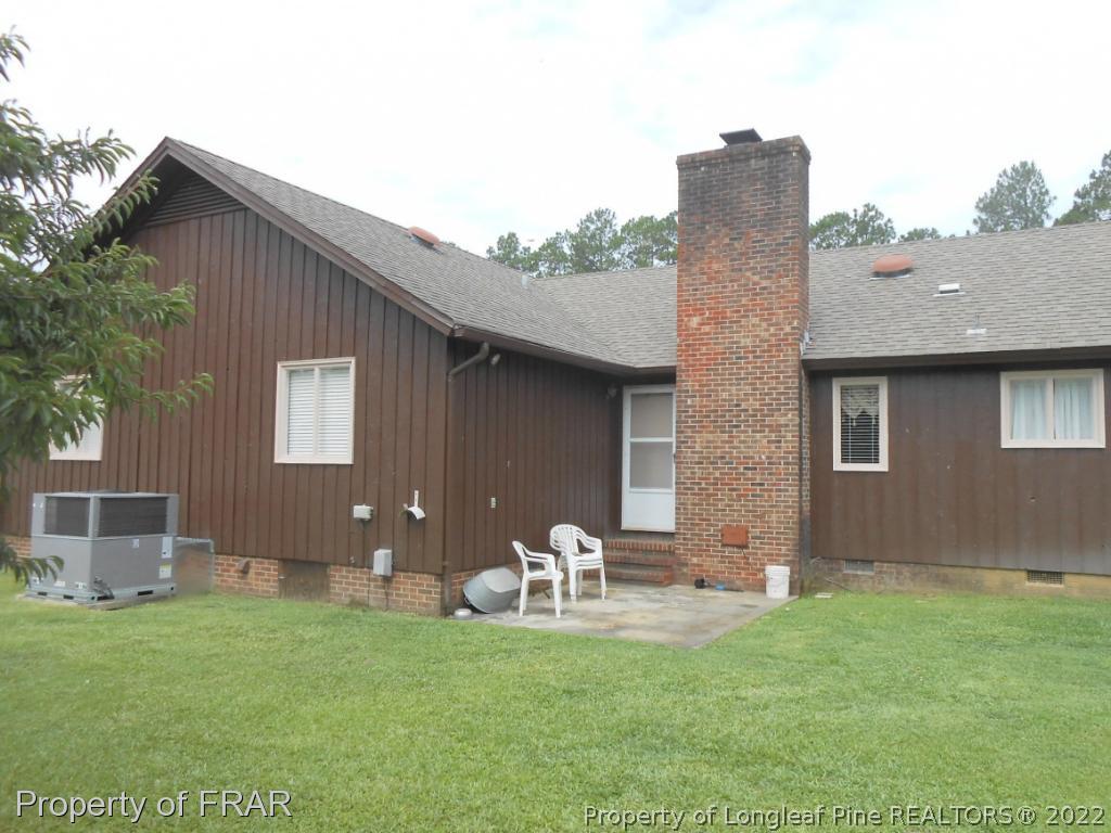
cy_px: 416
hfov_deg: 67.3
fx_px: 834
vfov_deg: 53.1
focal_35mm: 26
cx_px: 556
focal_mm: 4.6
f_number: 3.5
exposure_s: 1/640
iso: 80
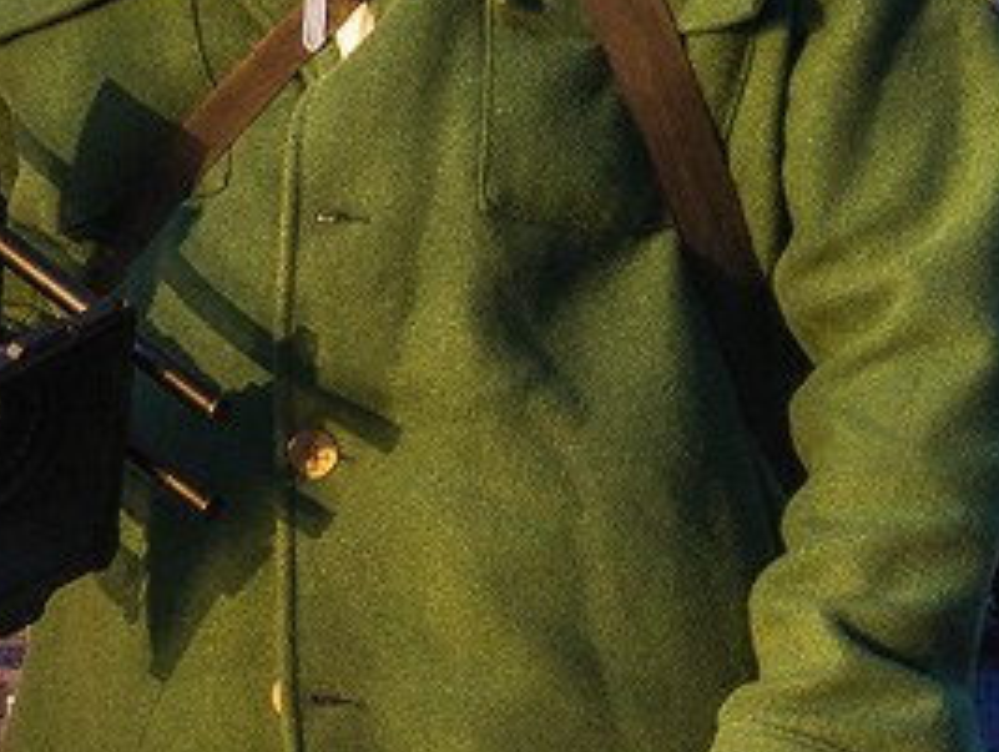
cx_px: 0
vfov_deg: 4.2
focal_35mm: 359
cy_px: 230
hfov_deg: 5.5
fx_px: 10375
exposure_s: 1/640
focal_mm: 78
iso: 320
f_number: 6.3
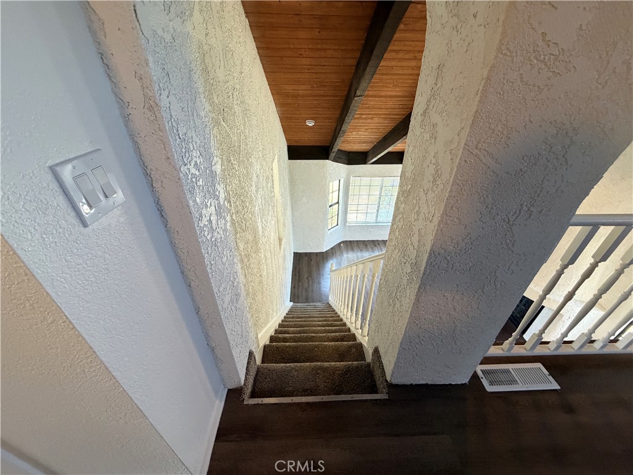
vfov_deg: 85.7
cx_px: 316
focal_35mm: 14
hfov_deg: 102.1
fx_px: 256
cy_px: 238
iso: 400
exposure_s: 1/60
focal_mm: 2.22
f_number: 2.2
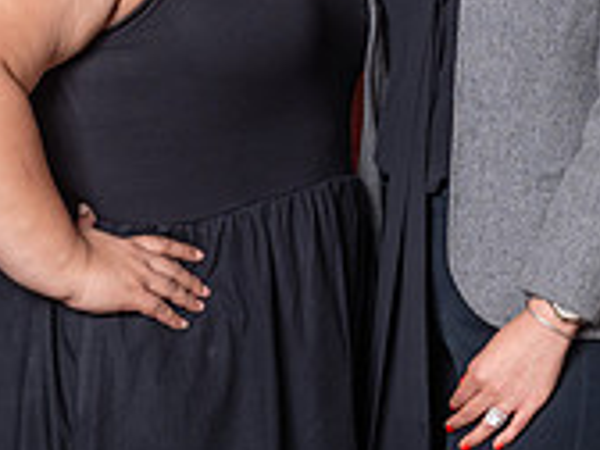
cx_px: 335
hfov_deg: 7.8
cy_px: 2
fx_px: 4403
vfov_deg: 5.8
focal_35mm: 254
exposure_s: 1/200
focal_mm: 59
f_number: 5.6
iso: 100
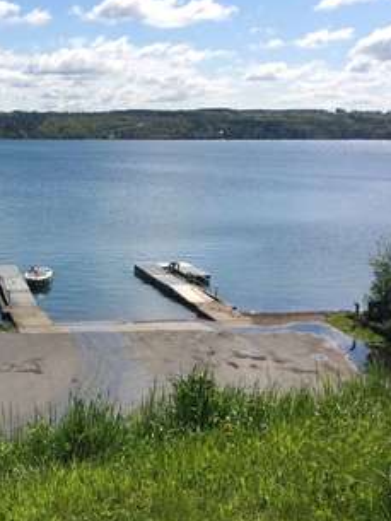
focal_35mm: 57
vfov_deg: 33.7
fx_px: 858
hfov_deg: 25.1
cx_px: 55
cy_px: 314
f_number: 2.4
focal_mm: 3.3
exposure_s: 1/2604
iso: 32
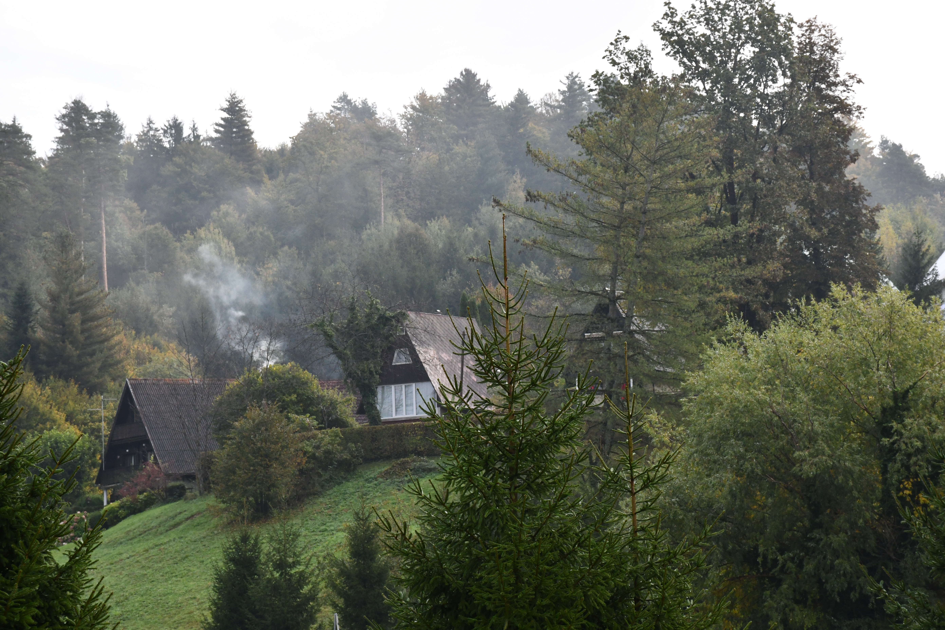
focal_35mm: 120
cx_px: 472
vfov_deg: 11.4
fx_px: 3150
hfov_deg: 17.1
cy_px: 315
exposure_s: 1/500
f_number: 11
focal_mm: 80
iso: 1250
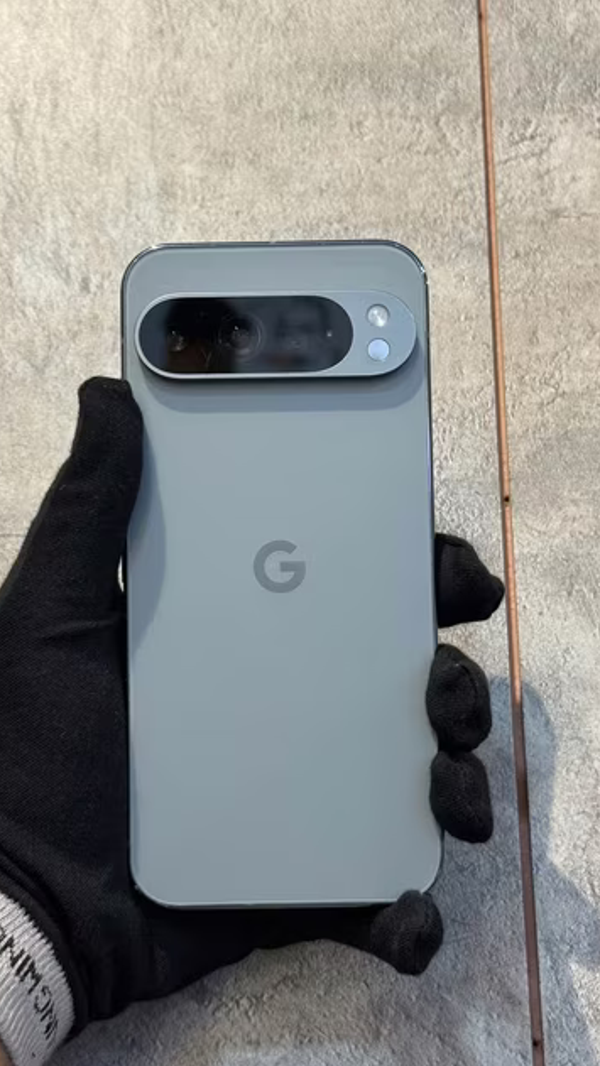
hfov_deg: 22.6
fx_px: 1499
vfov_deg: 39.2
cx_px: 262
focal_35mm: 53
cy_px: 539
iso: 80
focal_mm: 6.76
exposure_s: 1/50
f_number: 1.78
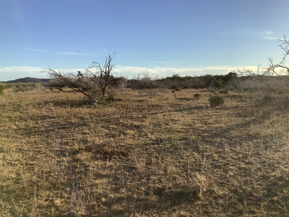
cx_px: 144
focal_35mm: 31
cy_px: 108
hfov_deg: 58.4
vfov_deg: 45.4
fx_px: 259
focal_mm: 3.3
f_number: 2.4
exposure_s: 1/947
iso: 25
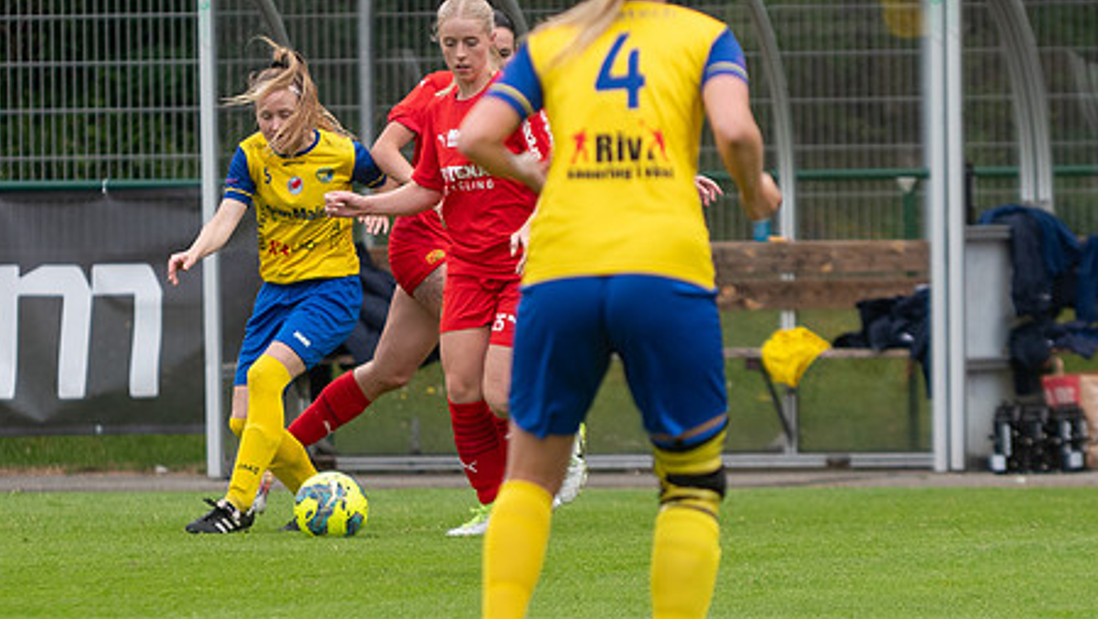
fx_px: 21408
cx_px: 423
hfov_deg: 2.9
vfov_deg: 1.7
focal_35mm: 735
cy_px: 229
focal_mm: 200
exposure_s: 1/1250
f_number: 3.2
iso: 320
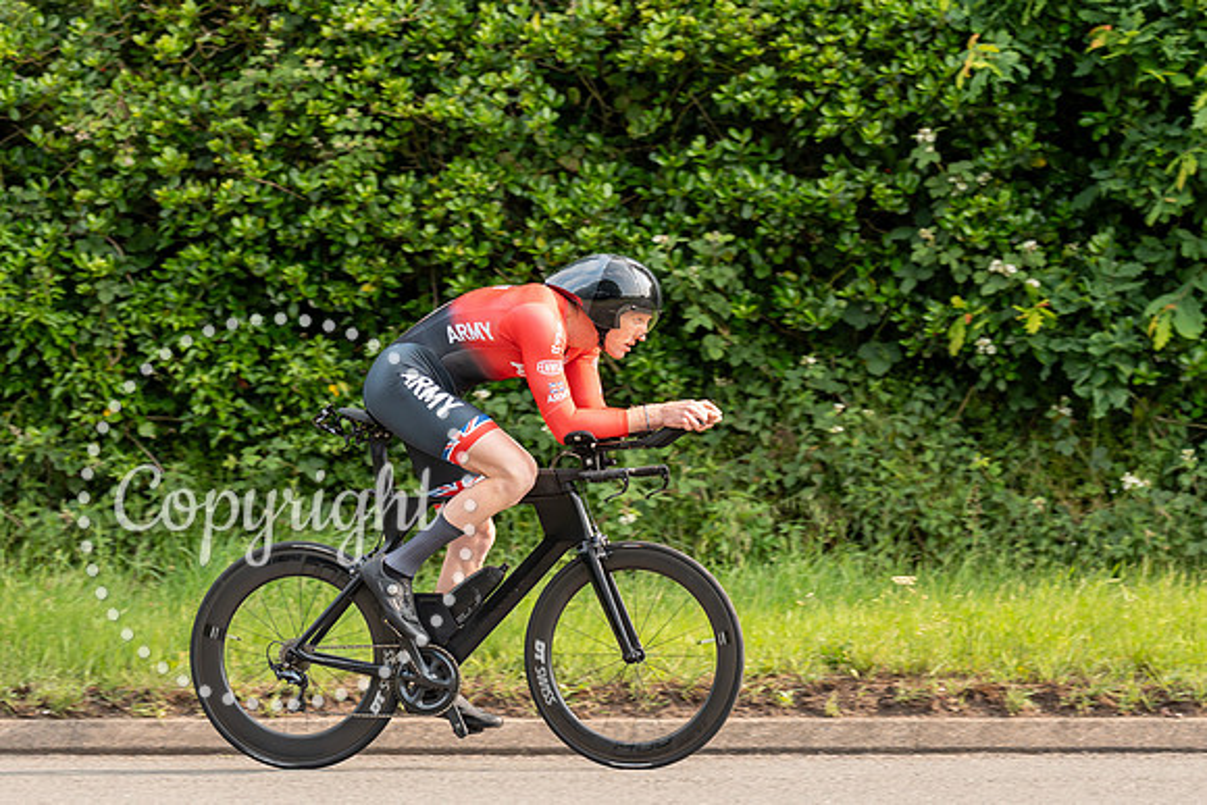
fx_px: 6825
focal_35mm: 204
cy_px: 478
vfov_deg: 6.8
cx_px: 617
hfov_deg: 10.1
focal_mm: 167
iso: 400
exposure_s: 1/1000
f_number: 3.5
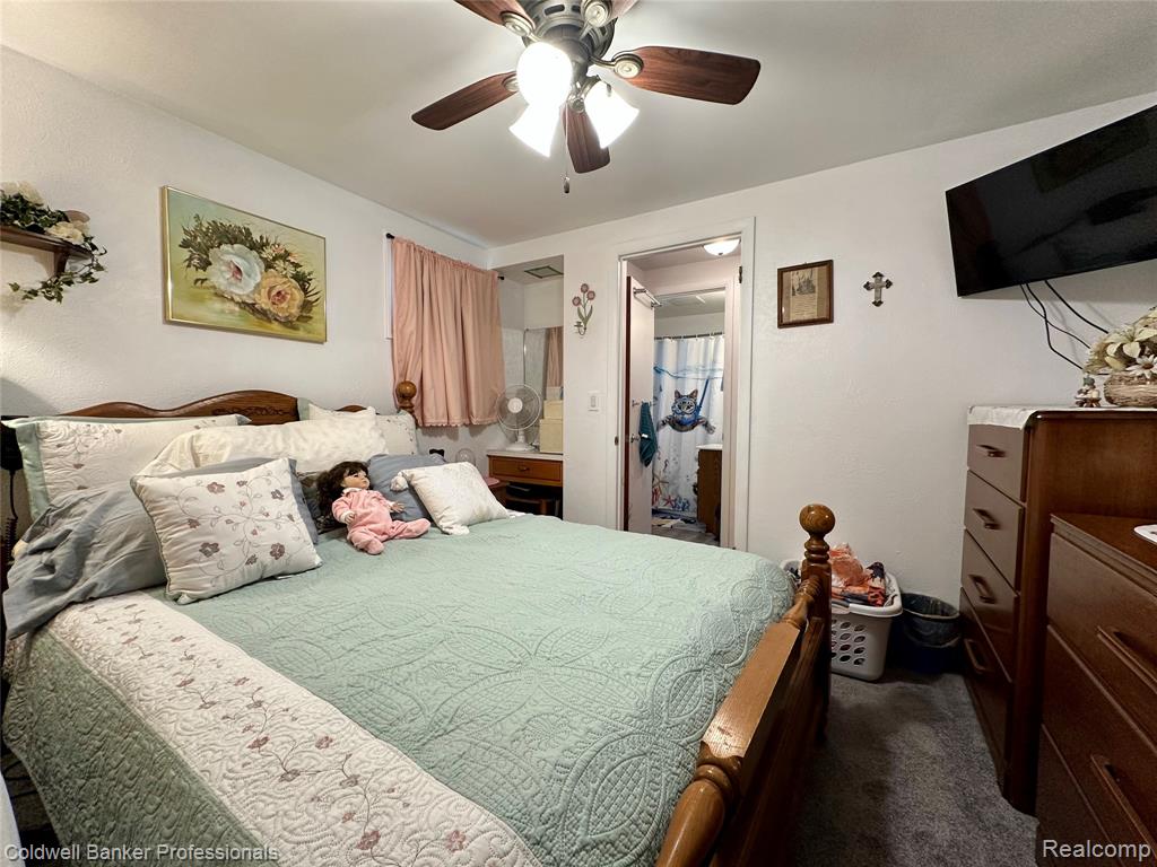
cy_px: 434
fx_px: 468
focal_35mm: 14
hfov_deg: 102.1
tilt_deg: -3.5
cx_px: 578
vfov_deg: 85.7
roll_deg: -0.3
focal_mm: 2.22
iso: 200
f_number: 2.2
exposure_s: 1/60
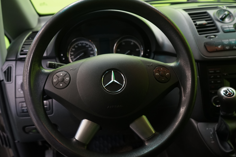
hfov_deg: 58.7
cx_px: 114
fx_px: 210
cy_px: 82
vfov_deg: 41.1
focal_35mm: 32
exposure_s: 1/20
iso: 1250
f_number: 5
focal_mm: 30
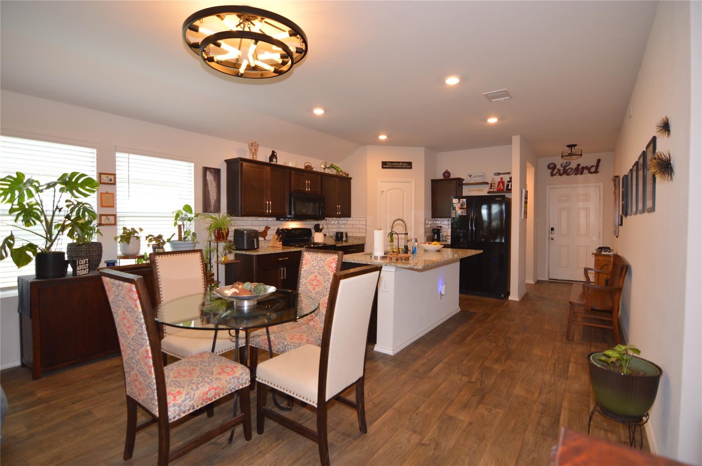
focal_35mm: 16
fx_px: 321
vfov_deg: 71.9
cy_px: 233
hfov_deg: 95.0
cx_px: 351
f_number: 3.2
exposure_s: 1/60
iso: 400
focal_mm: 11
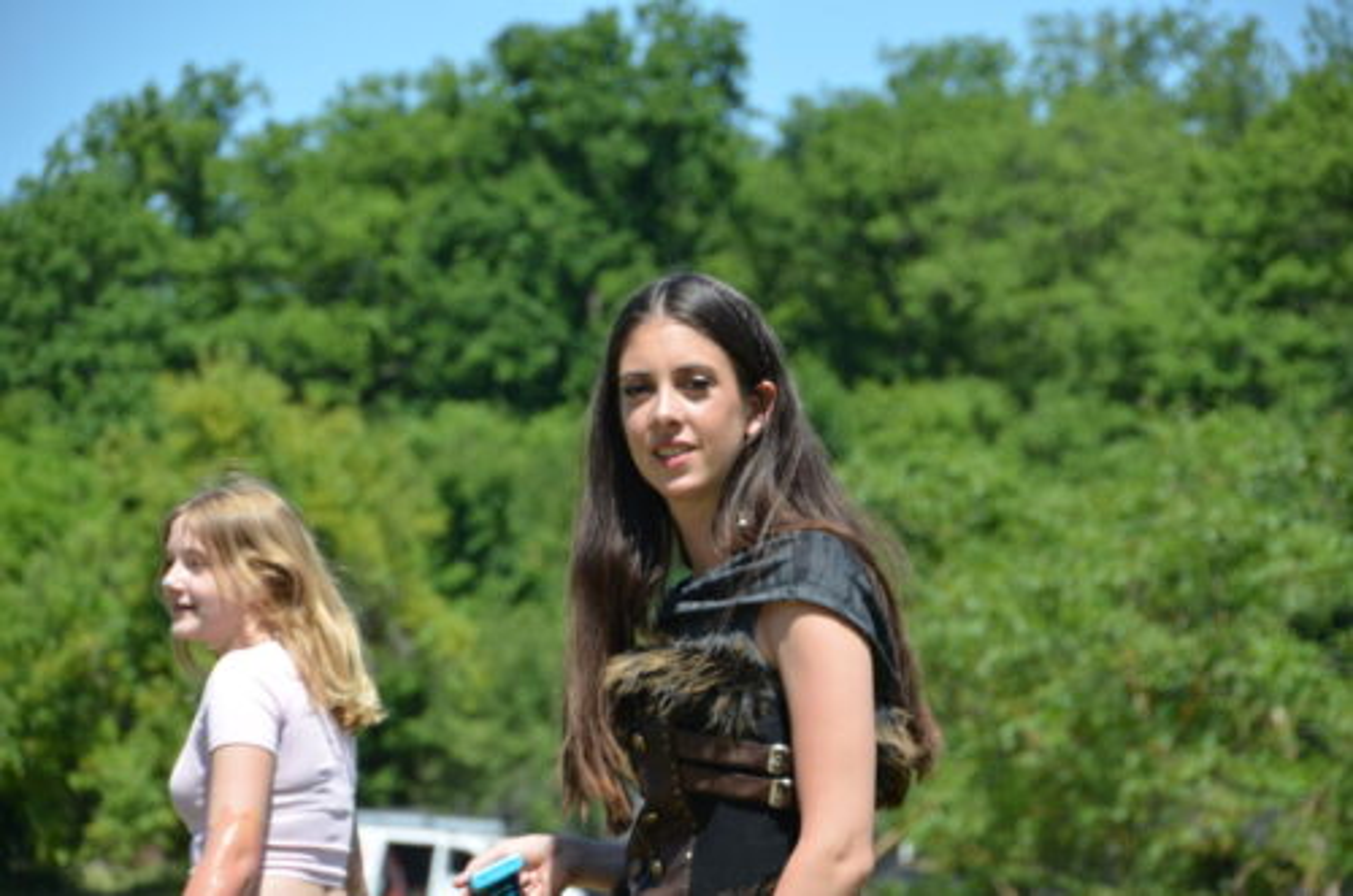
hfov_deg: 10.6
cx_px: 676
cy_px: 448
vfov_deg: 7.0
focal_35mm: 195
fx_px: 7312
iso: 100
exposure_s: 1/250
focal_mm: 130
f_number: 8
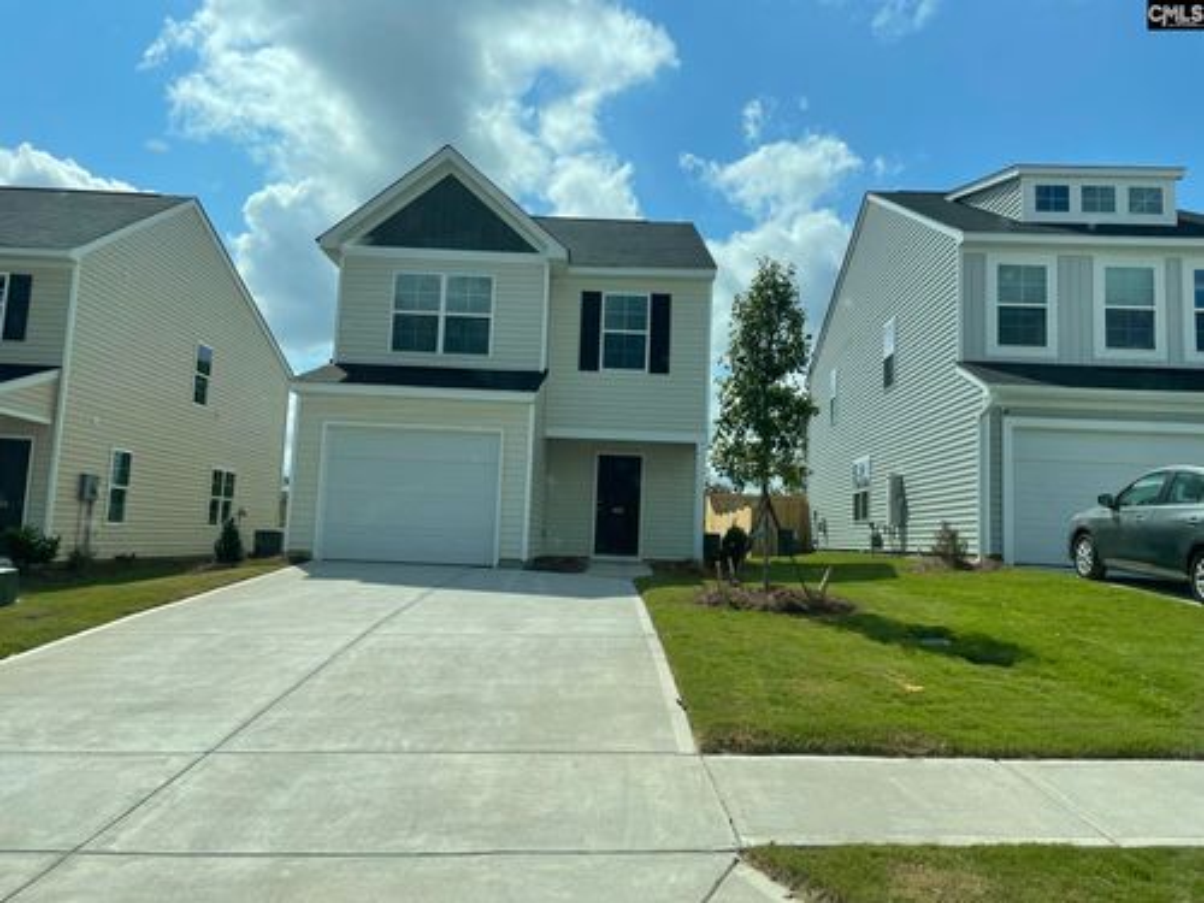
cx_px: 602
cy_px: 452
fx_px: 904
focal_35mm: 26
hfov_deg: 67.3
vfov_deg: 53.1
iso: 32
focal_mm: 4.2
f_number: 1.6
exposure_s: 1/6135
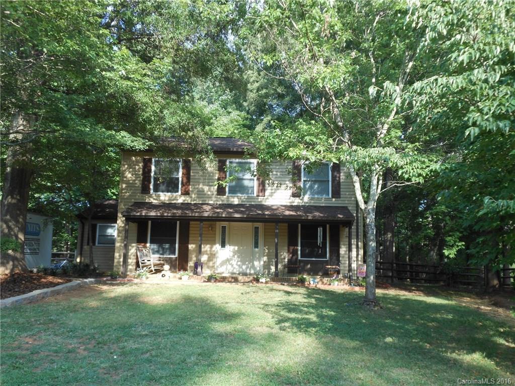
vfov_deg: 48.2
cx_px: 258
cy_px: 193
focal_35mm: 29
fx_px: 431
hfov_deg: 61.7
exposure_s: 1/125
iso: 80
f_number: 3.3
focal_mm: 5.2
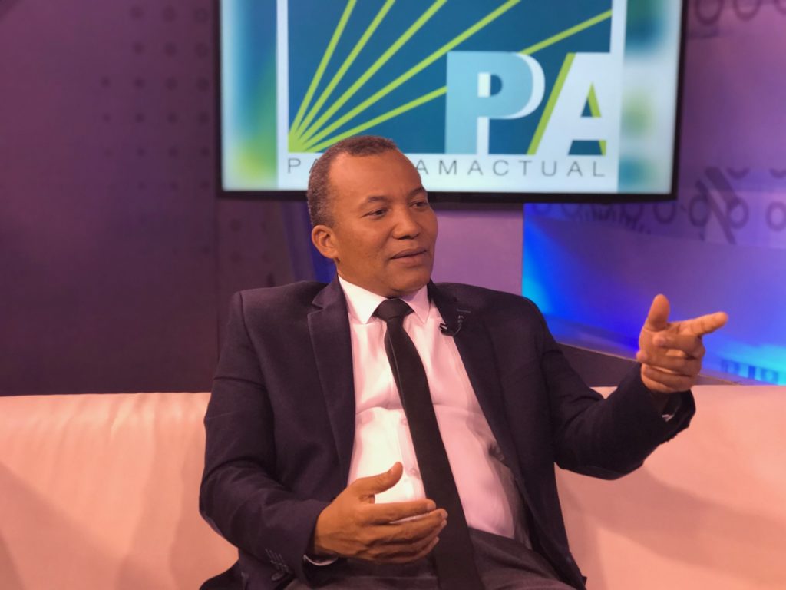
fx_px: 1294
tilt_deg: -6.5
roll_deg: -1.1
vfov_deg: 25.7
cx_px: 393
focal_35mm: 57
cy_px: 295
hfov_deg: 33.8
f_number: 2.8
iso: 100
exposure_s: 1/50
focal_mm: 6.6
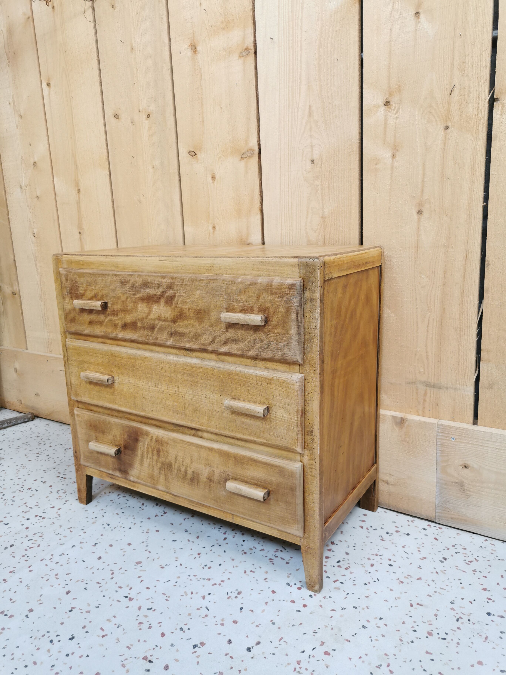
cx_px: 253
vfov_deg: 65.3
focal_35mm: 27
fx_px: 526
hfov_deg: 51.4
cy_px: 338
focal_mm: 5.58
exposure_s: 1/100
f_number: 1.8
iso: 100
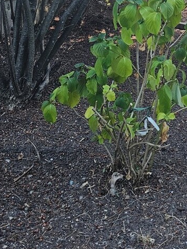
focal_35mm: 70
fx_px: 504
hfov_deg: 19.5
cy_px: -31
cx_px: 238
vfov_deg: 25.6
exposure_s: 1/120
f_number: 1.7
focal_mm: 6.3
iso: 32
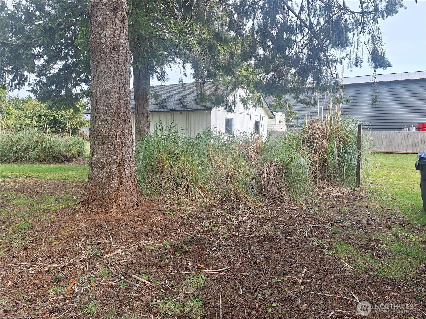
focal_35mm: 23
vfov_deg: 58.9
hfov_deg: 73.9
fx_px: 283
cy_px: 160
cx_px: 213
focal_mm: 5.54
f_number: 1.8
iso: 40
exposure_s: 1/831
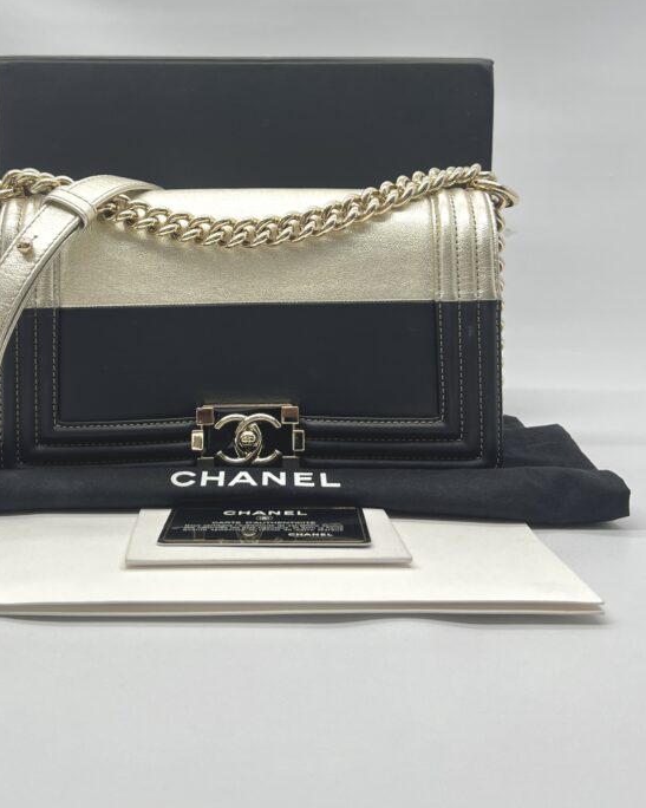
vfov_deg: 47.2
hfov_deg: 38.9
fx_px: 908
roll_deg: -0.1
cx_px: 241
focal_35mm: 38
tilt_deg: -4.8
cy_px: 271
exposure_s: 1/115
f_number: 1.5
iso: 32
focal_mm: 5.7
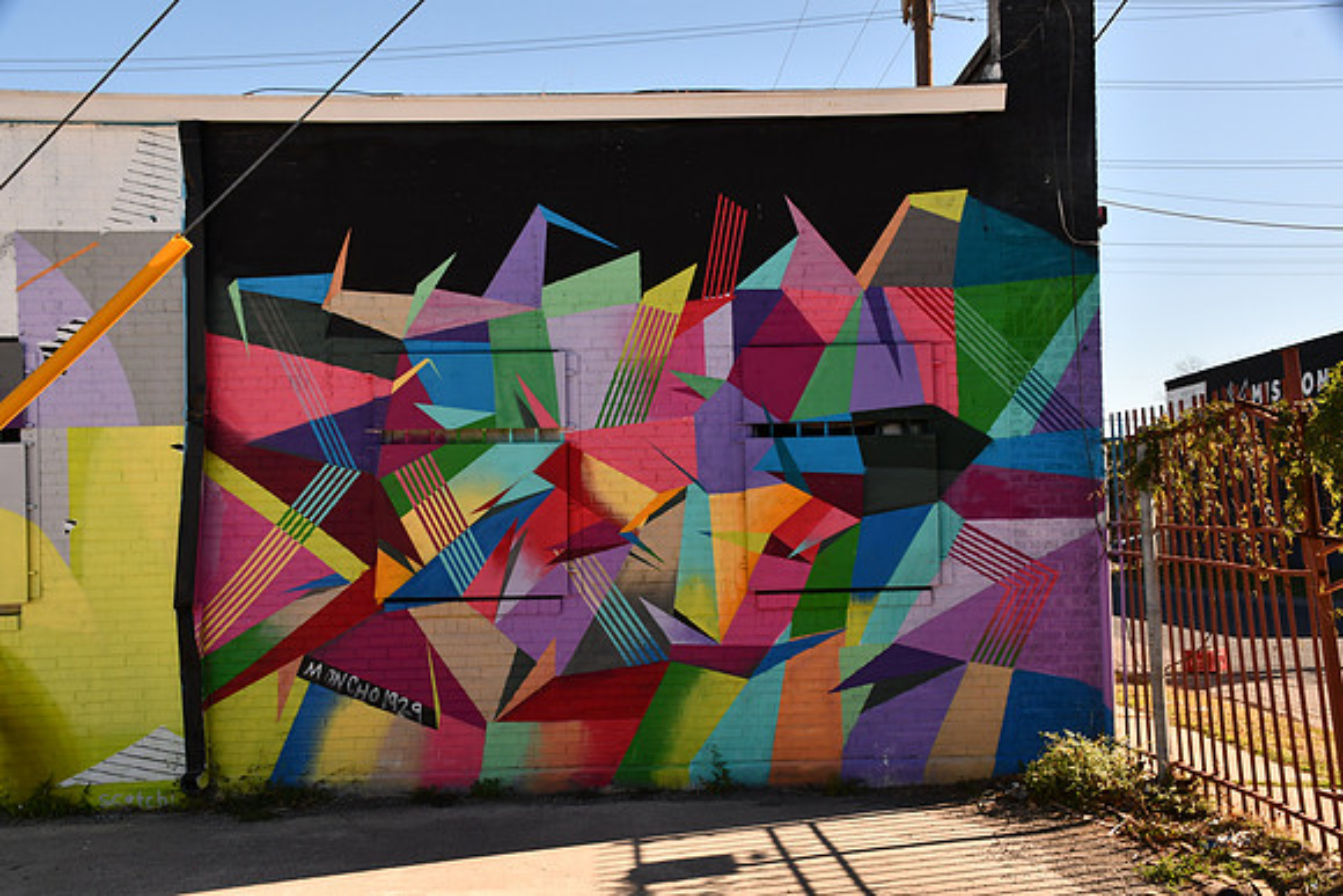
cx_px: 672
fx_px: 1567
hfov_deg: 46.4
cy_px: 448
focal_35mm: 42
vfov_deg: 31.9
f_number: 13
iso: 400
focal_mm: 28
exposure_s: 1/400
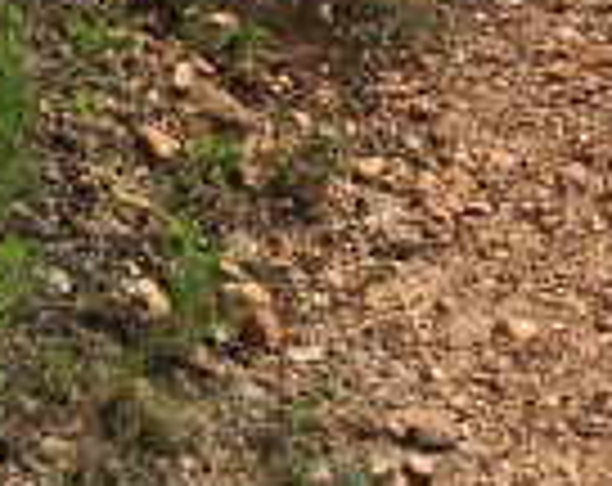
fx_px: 3016
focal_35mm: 167
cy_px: -590
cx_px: 580
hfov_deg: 11.5
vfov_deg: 8.6
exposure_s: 1/3077
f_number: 2.2
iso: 25
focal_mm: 4.15
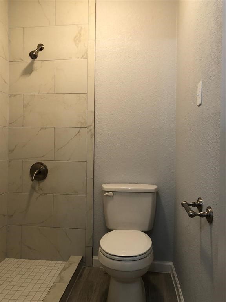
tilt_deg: -0.5
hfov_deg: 49.7
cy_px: 151
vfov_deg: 63.4
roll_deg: -0.9
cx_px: 113
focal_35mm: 28
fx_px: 244
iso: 40
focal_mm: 4
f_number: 1.8
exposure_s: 1/20
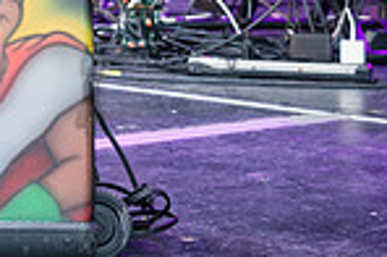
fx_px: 1856
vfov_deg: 7.8
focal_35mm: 173
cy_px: -45
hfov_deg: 11.3
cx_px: -248
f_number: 5
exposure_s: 1/125
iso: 500
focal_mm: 44
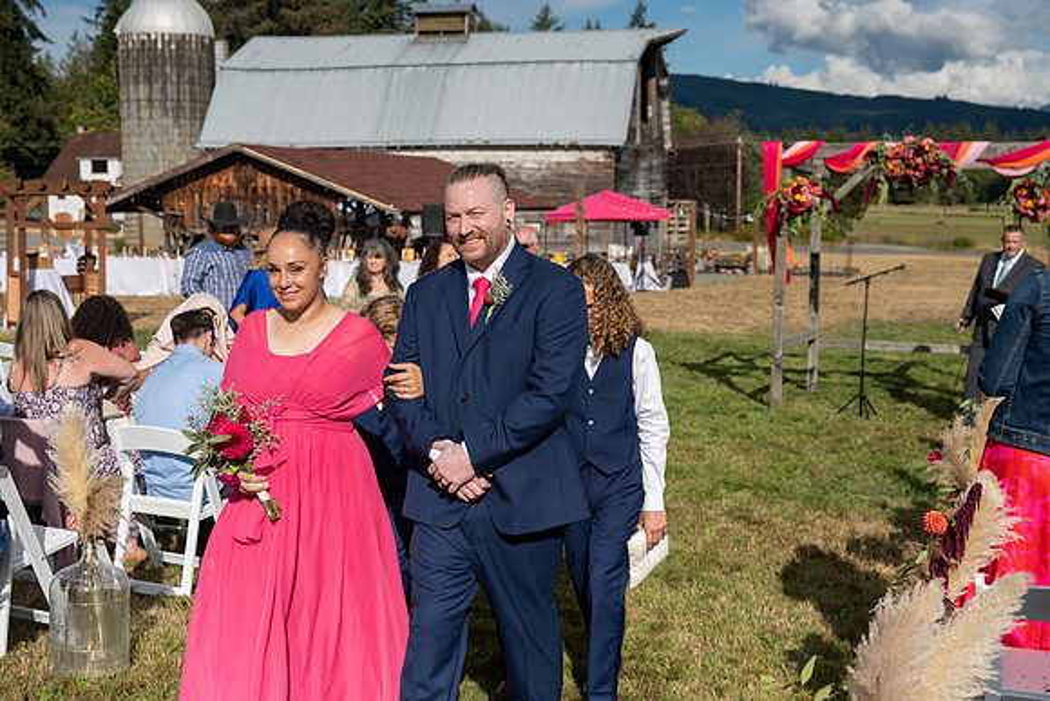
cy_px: 350
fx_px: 1400
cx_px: 525
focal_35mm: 48
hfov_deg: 41.1
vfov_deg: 28.1
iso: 400
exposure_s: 1/5000
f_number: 5
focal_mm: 48
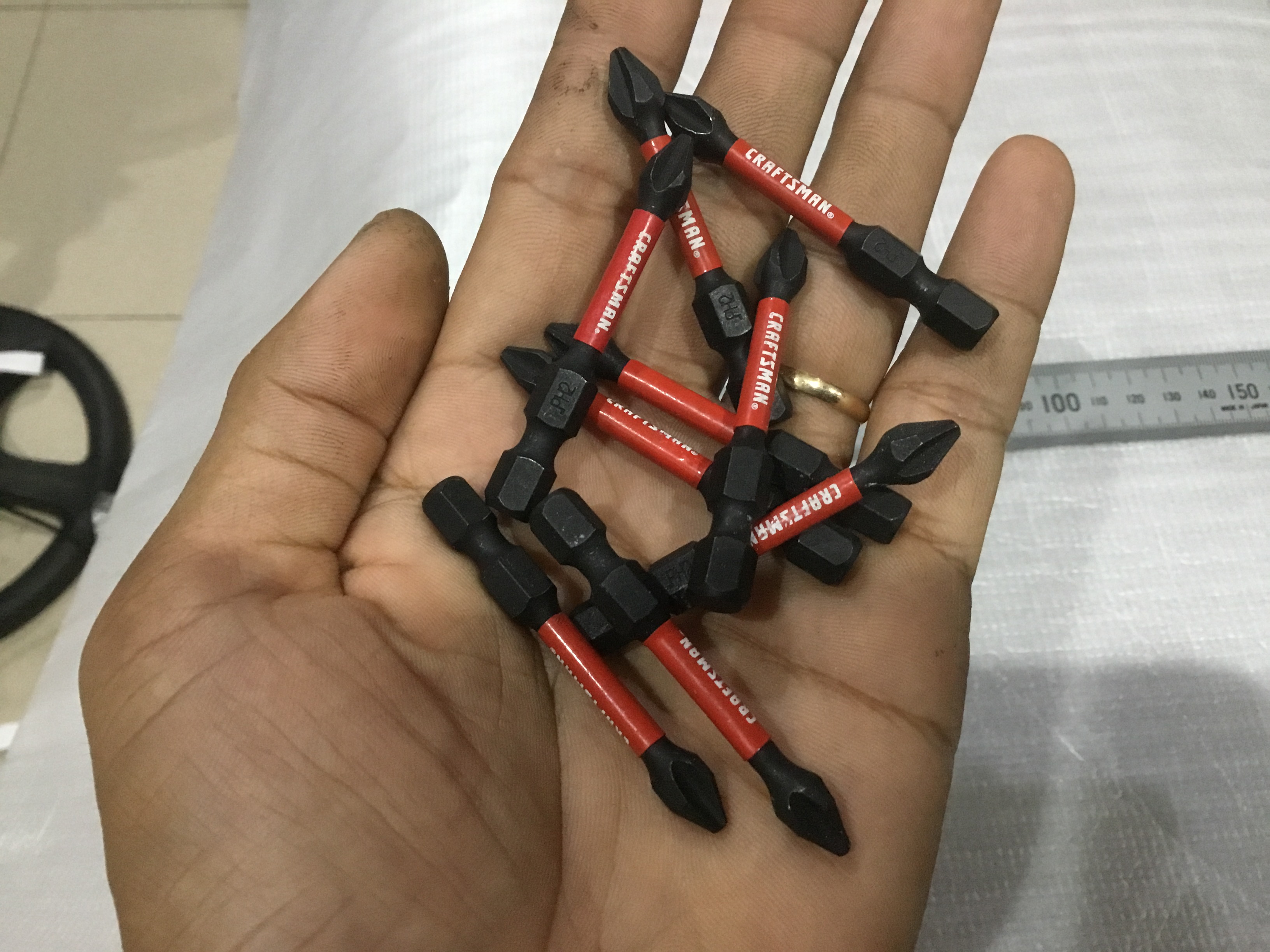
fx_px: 1137
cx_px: 635
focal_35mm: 31
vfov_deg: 45.4
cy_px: 476
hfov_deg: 58.4
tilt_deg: -64.4
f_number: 2.4
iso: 200
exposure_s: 1/17
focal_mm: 3.3
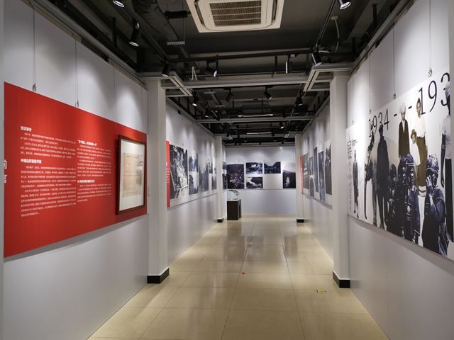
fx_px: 354
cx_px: 227
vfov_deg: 51.4
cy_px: 170
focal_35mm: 27
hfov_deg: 65.3
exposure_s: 1/100
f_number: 1.8
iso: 100
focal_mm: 5.58
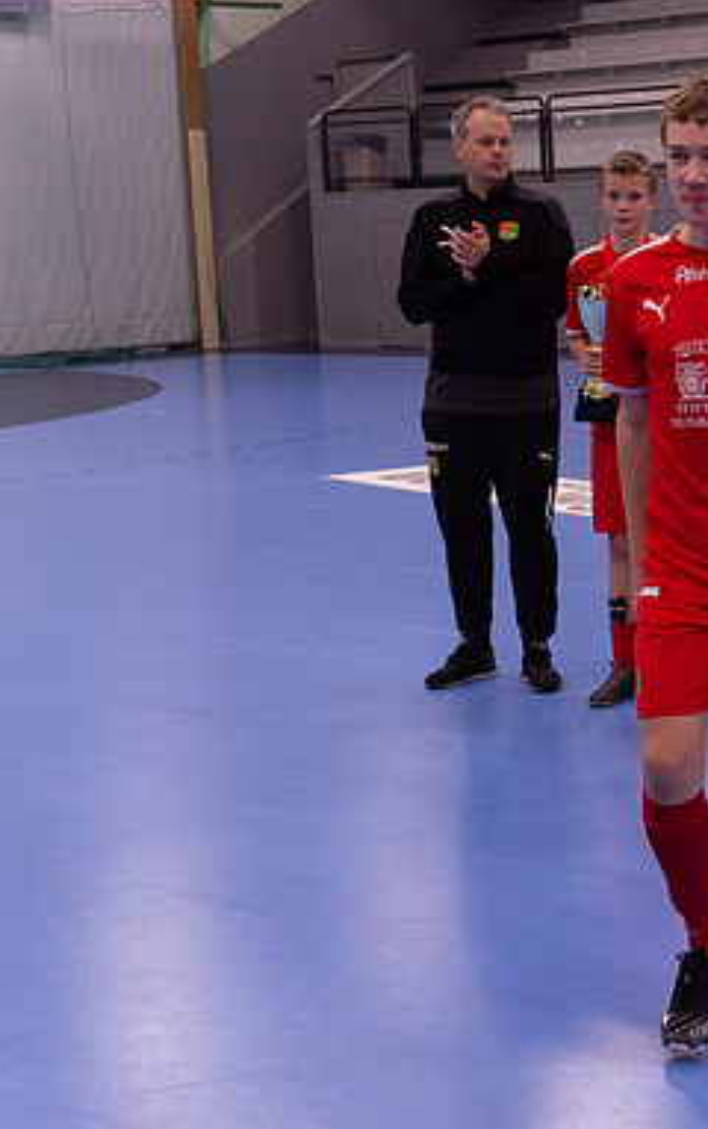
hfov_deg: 17.2
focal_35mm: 74
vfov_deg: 27.8
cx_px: 714
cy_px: 566
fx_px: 2280
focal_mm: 48
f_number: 3.2
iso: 2200
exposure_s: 1/320
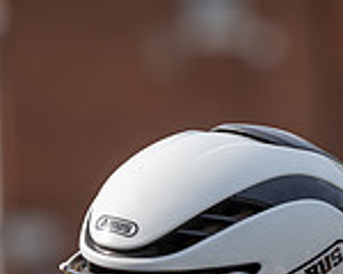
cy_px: 379
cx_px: 123
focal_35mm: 482
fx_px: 4893
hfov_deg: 4.0
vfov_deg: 3.2
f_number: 4
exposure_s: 1/1000
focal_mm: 171
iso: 125
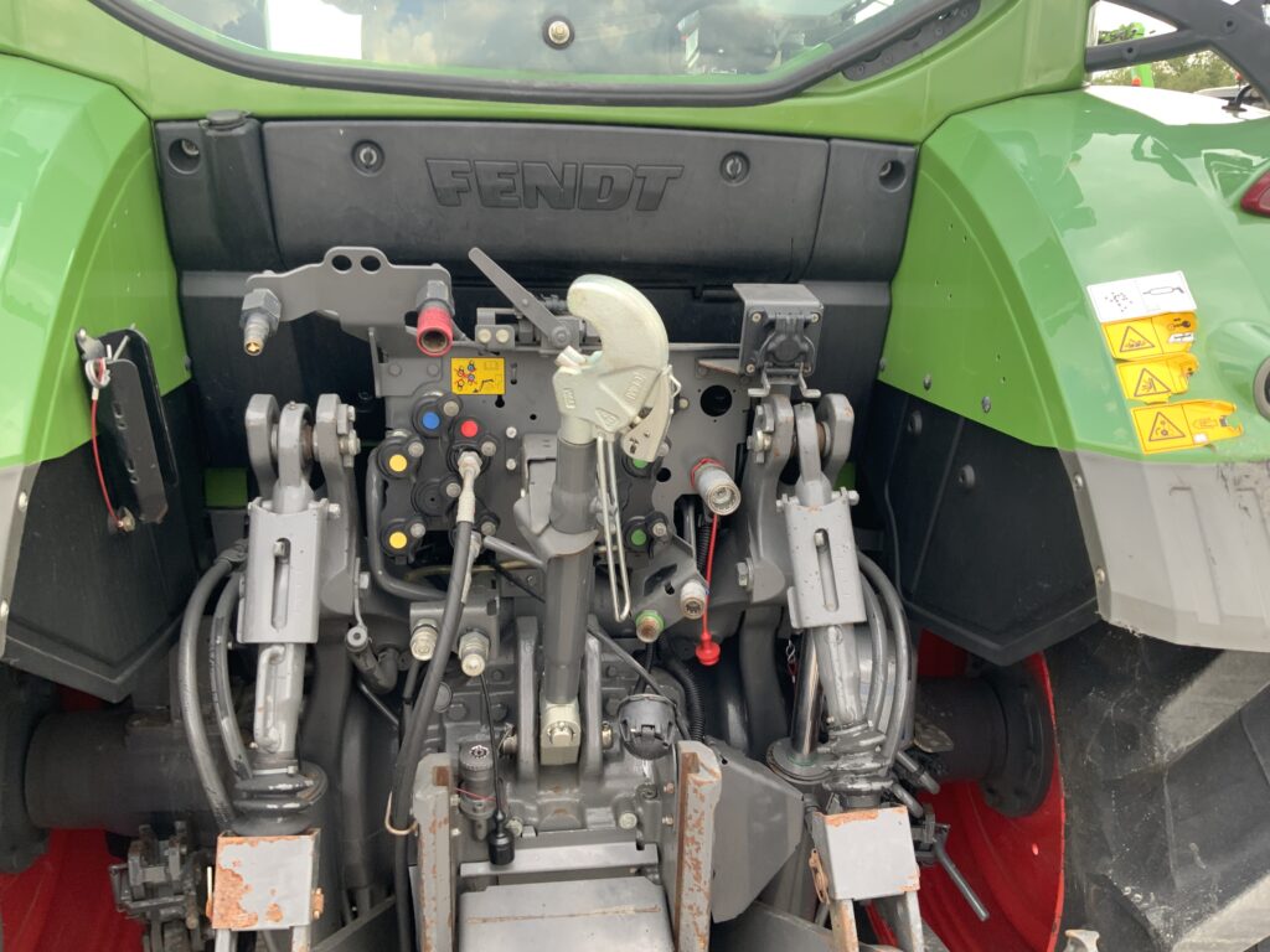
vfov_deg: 48.2
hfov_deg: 61.7
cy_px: 476
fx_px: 1064
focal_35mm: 29
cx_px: 635
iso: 32
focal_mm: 3
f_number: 1.8
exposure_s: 1/122
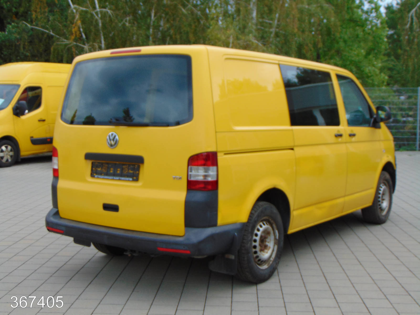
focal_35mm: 50
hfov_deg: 38.2
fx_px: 607
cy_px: 158
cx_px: 210
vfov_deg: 29.1
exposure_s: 1/500
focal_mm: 9
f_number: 3.5
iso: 80
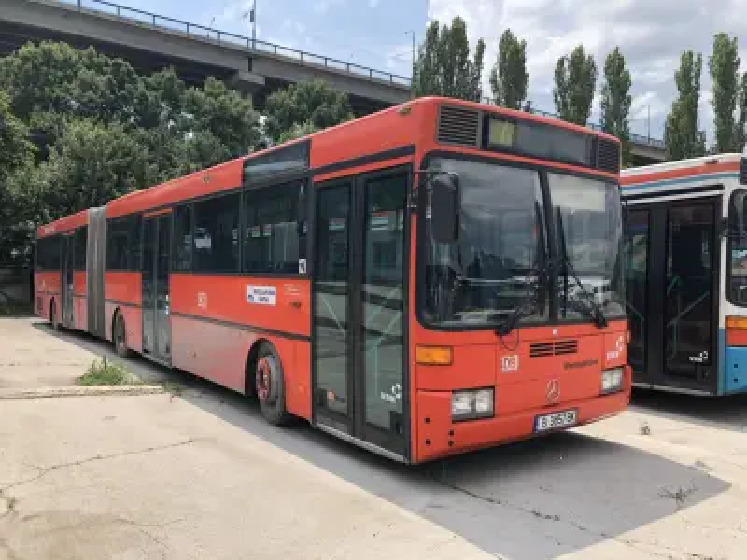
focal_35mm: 28
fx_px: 604
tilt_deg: +0.6
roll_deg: -1.1
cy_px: 280
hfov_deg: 63.4
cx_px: 374
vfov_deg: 49.7
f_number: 1.8
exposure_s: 1/1389
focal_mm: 4
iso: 20
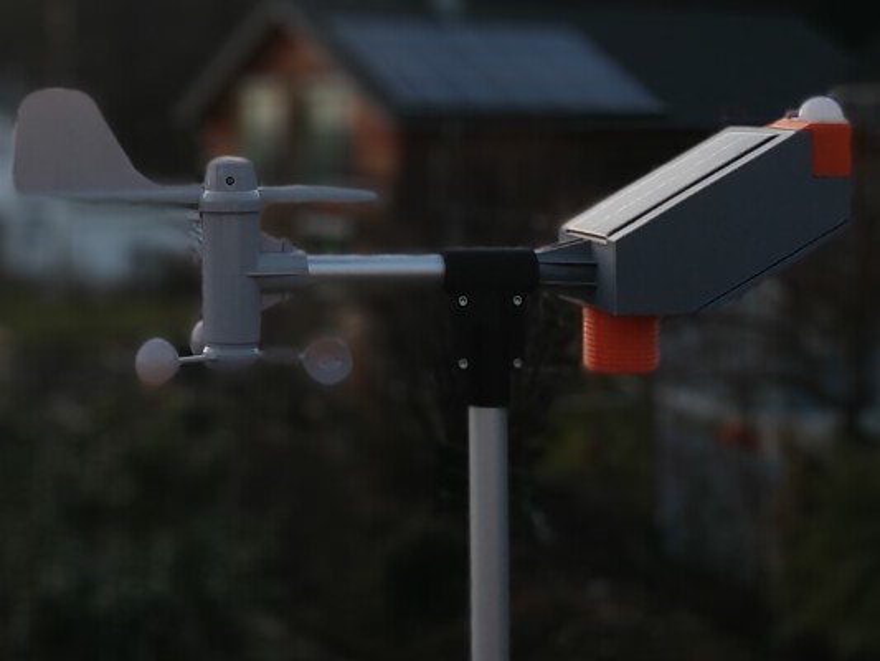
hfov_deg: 71.6
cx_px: 440
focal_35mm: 24
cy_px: 330
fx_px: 610
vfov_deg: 56.8
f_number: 1.9
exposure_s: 1/50
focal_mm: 3.94
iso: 100
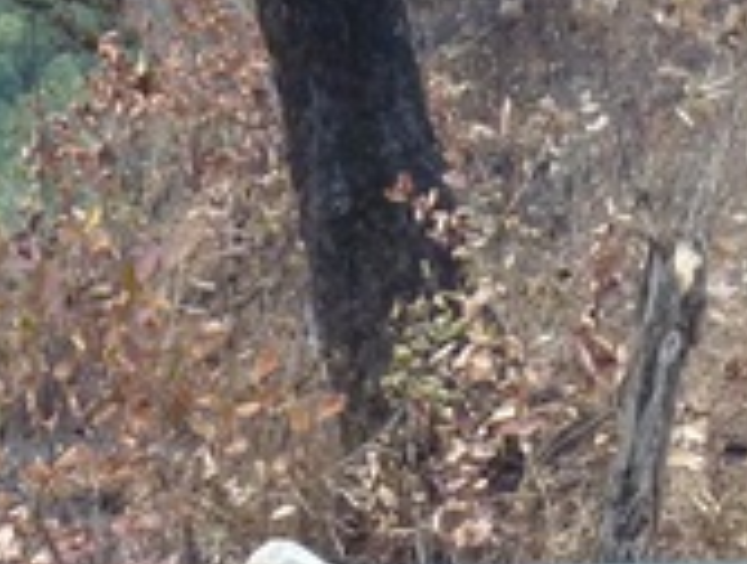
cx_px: 765
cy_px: 103
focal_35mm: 404
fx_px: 8737
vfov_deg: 3.7
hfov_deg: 4.9
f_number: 4.3
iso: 320
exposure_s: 1/250
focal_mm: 17
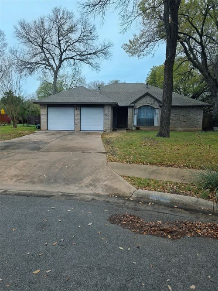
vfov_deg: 73.9
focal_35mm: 23
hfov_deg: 58.9
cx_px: 109
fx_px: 193
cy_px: 146
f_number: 1.7
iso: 80
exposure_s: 1/2169
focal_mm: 6.3
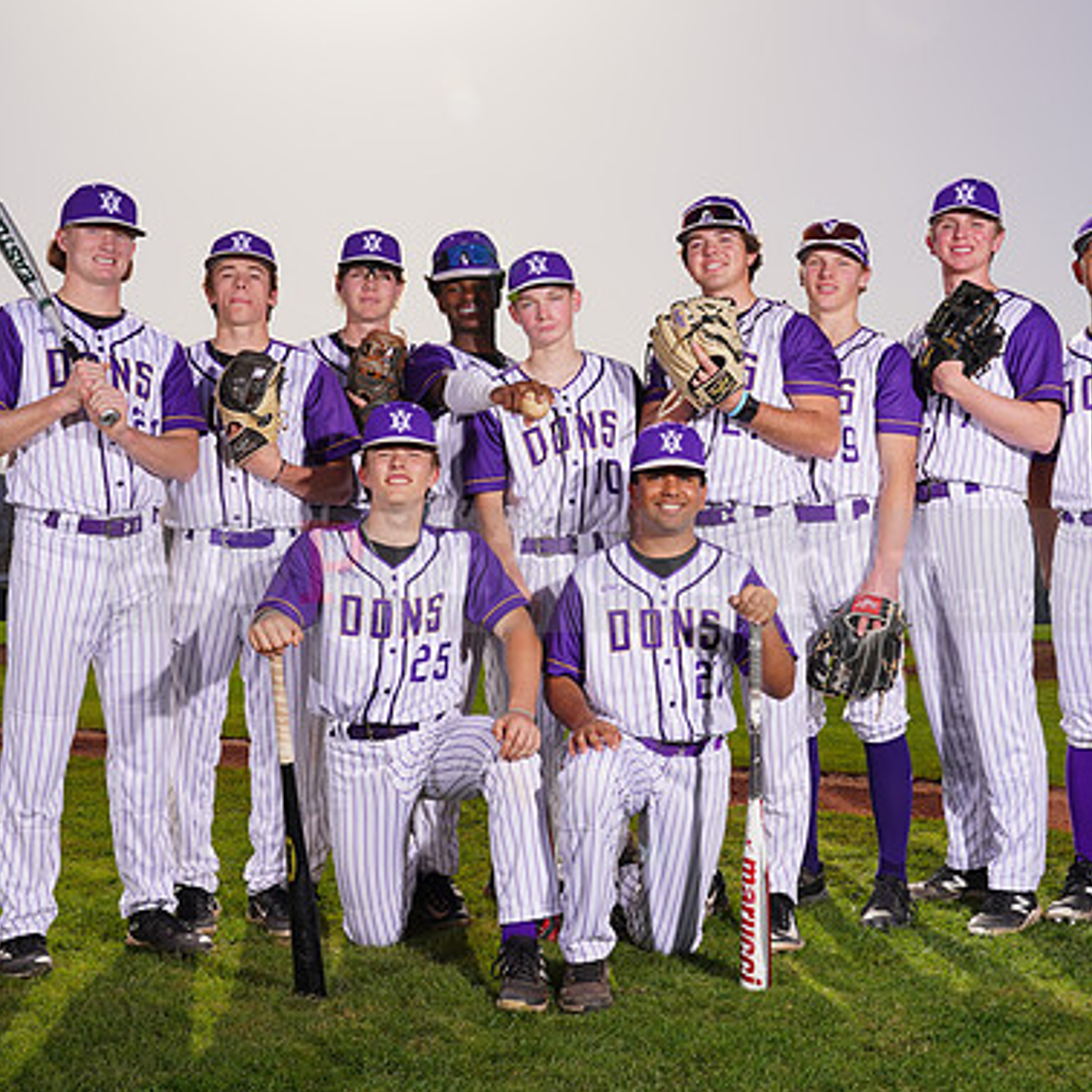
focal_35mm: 47
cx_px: 586
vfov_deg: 36.1
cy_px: 547
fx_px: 1677
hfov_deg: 36.0
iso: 100
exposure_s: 1/250
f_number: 14
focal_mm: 36
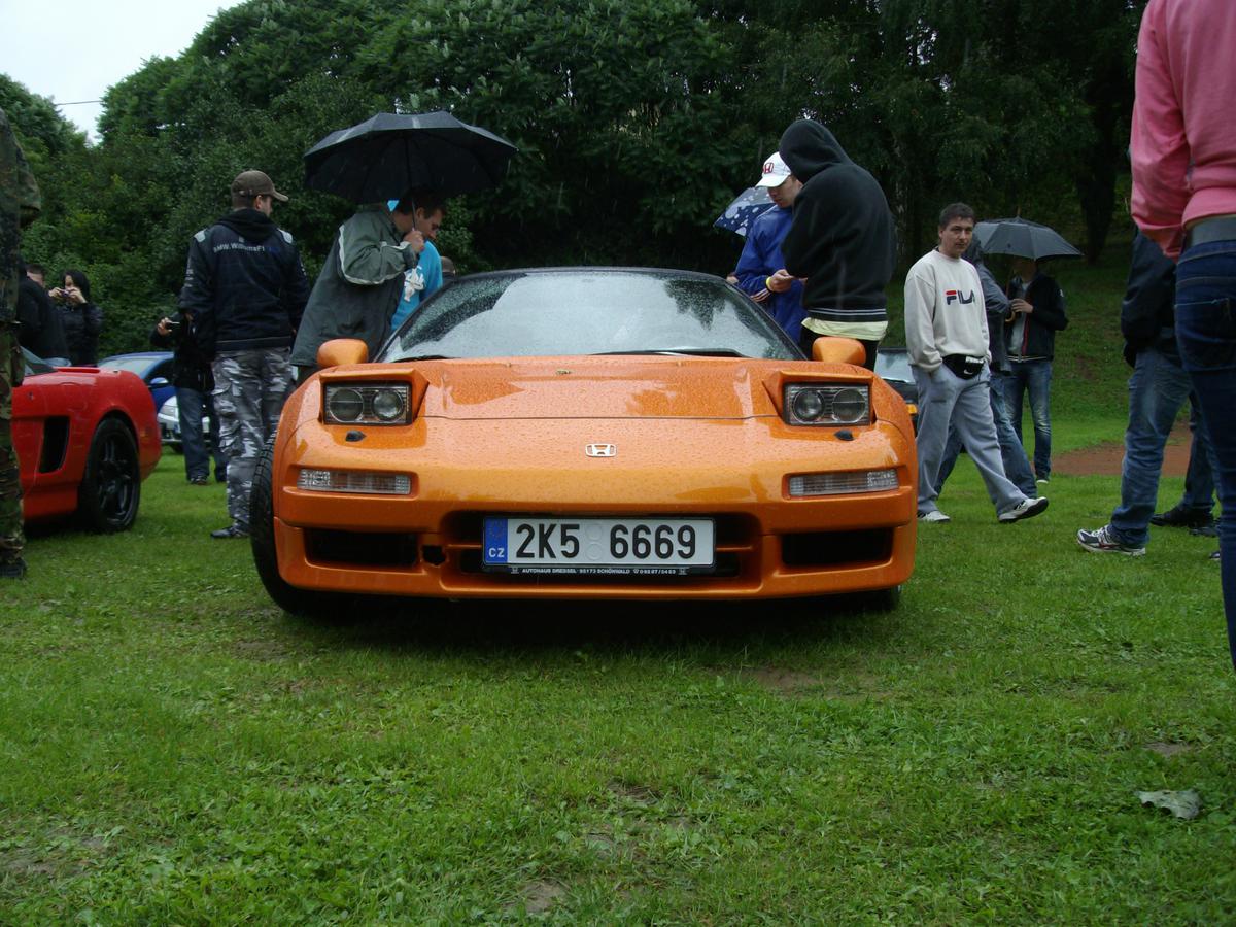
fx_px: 1285
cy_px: 464
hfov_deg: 51.4
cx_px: 618
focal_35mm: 36
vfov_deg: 39.7
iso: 80
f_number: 2.7
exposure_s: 1/320
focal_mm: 6
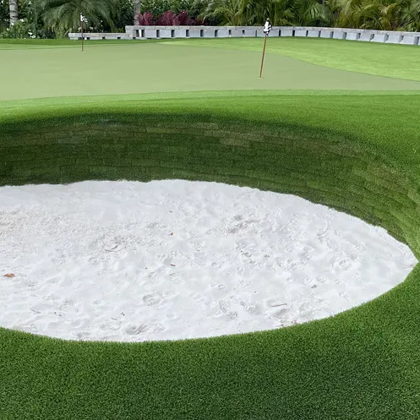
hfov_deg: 44.8
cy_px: 214
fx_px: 508
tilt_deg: -22.2
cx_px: 180
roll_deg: -0.4
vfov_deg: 44.9
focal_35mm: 37
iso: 32
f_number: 1.6
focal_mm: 4.2
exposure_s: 1/882
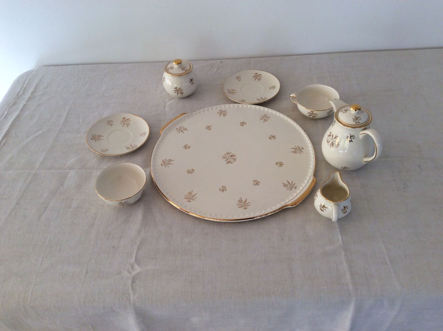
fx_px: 409
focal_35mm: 32
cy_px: 166
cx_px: 222
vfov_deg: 44.1
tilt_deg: -46.4
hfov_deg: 56.9
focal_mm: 3.3
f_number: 2.4
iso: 50
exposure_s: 1/100
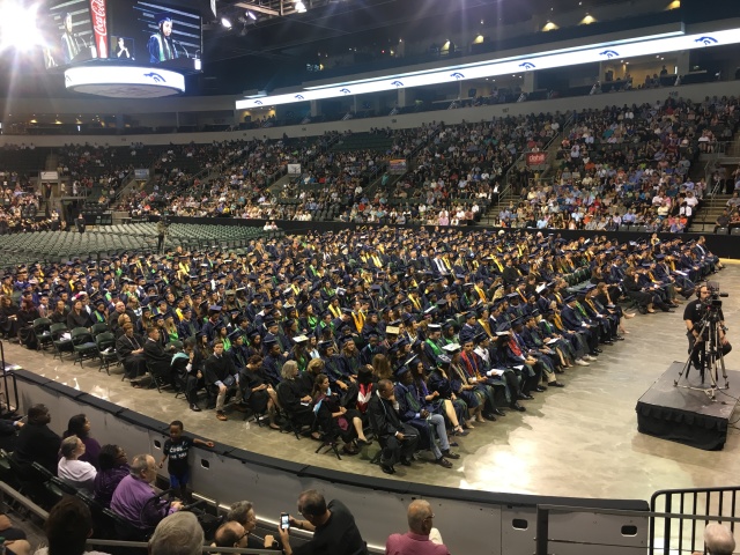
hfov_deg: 61.7
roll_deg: +2.6
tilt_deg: -9.3
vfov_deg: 48.2
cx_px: 370
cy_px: 278
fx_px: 620
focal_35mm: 29
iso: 64
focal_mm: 4.15
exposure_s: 1/30
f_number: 2.2
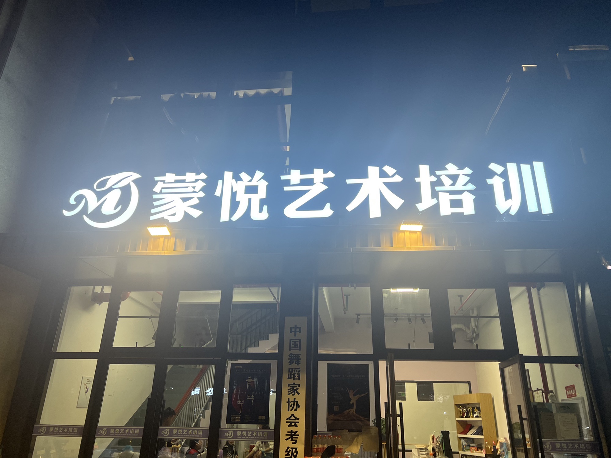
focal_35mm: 26
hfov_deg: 67.3
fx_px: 459
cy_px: 229
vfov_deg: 53.1
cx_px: 306
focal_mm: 5.7
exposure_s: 1/100
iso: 80
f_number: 1.5
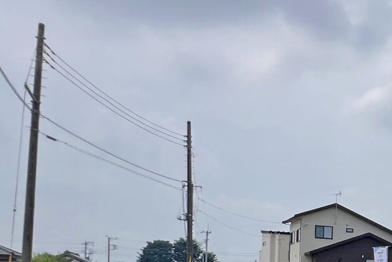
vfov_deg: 23.2
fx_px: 599
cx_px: 564
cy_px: 288
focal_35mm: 55
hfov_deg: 27.3
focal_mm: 1.57
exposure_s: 1/3040
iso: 32
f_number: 1.8
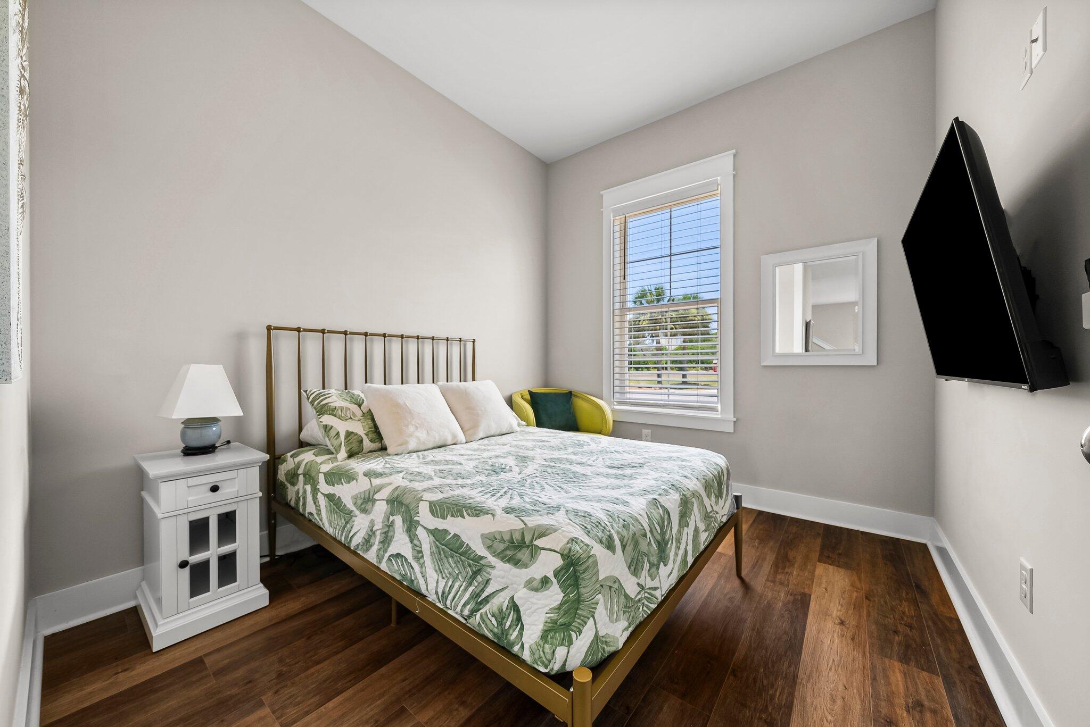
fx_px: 363
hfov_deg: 112.6
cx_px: 545
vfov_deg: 90.1
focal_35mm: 12
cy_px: 364
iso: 400
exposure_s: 1/1.67
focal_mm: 12
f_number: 9
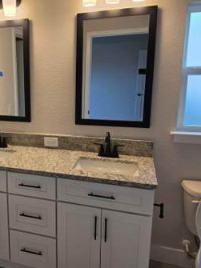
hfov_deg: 40.9
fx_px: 256
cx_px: 37
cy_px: 130
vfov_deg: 55.4
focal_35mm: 33
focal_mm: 6.5
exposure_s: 1/120
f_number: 1.4
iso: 20
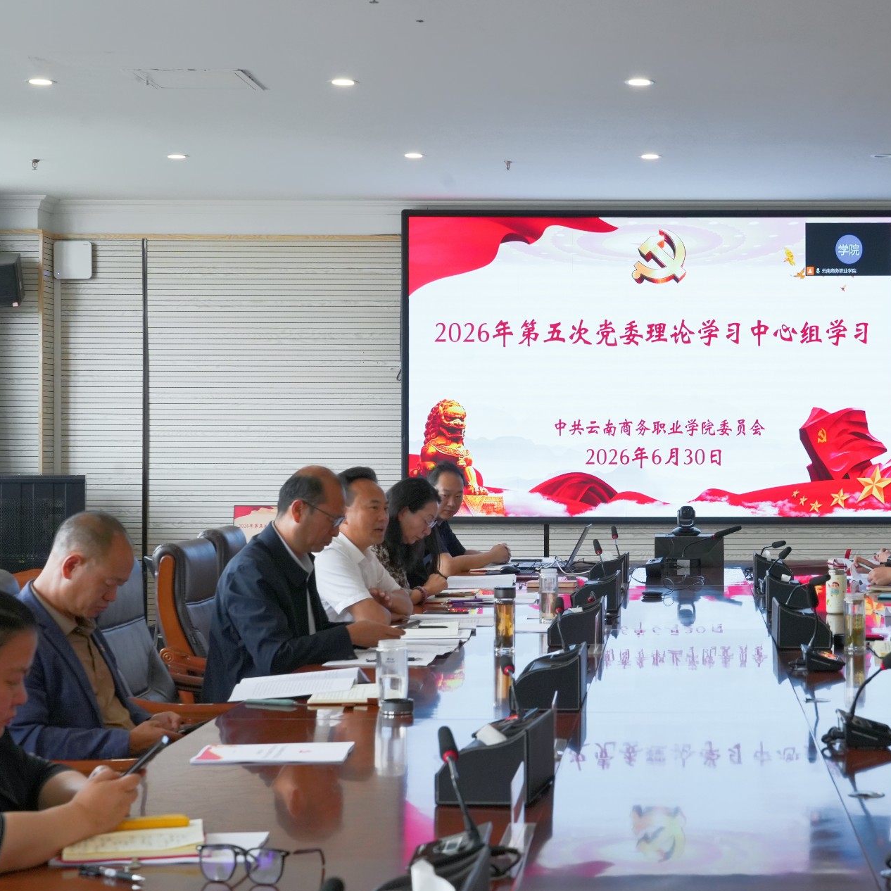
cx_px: 663
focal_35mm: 67
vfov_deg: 25.7
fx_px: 1951
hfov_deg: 25.4
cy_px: 450
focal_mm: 52
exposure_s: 1/100
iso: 1600
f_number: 9
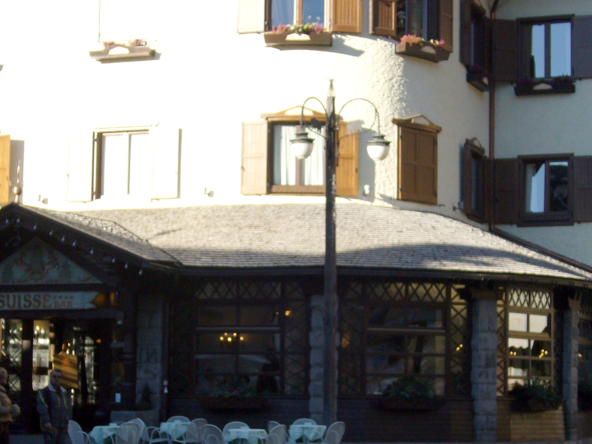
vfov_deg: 14.8
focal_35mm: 100
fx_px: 1710
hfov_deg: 19.6
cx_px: 285
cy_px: 245
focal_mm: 10.4
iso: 100
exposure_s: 1/500
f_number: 3.8
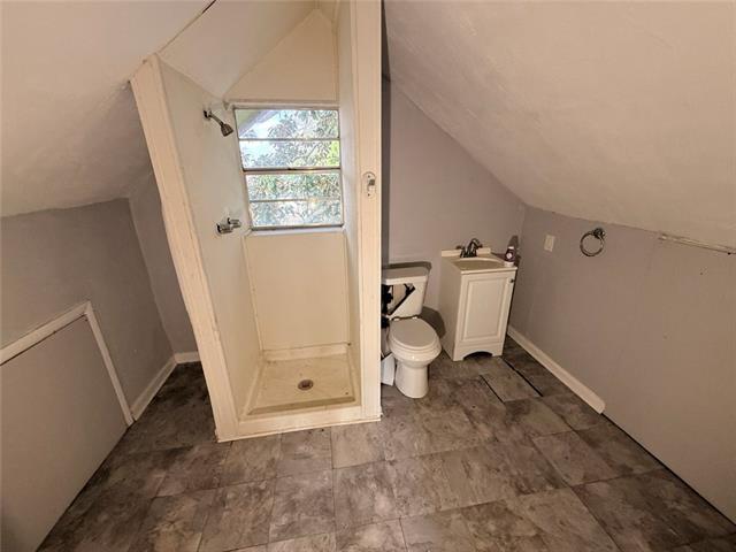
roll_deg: +1.0
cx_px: 368
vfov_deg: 85.7
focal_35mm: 14
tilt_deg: -17.4
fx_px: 298
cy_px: 276
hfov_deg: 102.1
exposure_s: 1/99
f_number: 2.2
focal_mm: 2.22
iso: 160
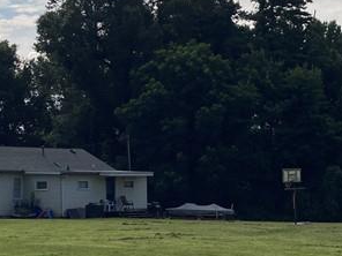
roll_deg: +0.3
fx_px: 958
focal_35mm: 97
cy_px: 116
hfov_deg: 20.2
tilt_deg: +5.7
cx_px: 201
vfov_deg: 15.2
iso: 25
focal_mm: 3.99
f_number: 1.8
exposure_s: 1/6098
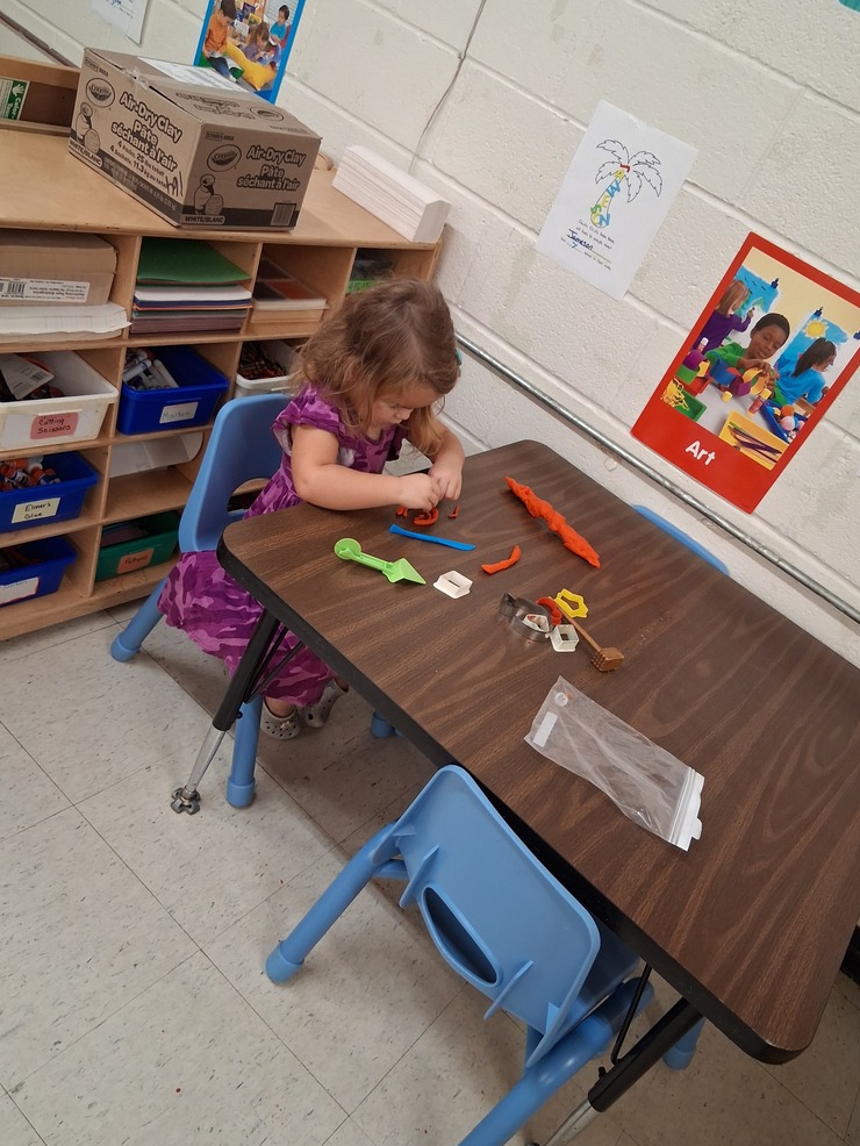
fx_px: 894
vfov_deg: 65.3
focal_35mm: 27
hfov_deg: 51.4
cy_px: 589
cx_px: 428
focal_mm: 3.98
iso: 320
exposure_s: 1/60
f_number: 1.8
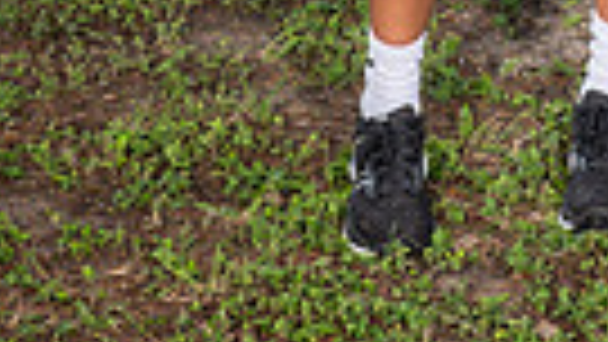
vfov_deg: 5.9
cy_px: -554
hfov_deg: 10.9
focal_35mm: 195
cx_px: 608
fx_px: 3144
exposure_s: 1/400
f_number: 6.3
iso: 250
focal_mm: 56
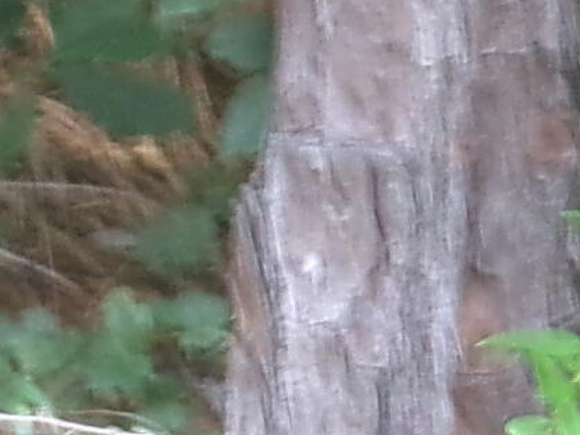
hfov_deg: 1.9
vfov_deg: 1.4
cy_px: 359
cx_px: 1517
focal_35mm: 1043
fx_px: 17481
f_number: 5.7
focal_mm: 26.1
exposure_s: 1/25
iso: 200
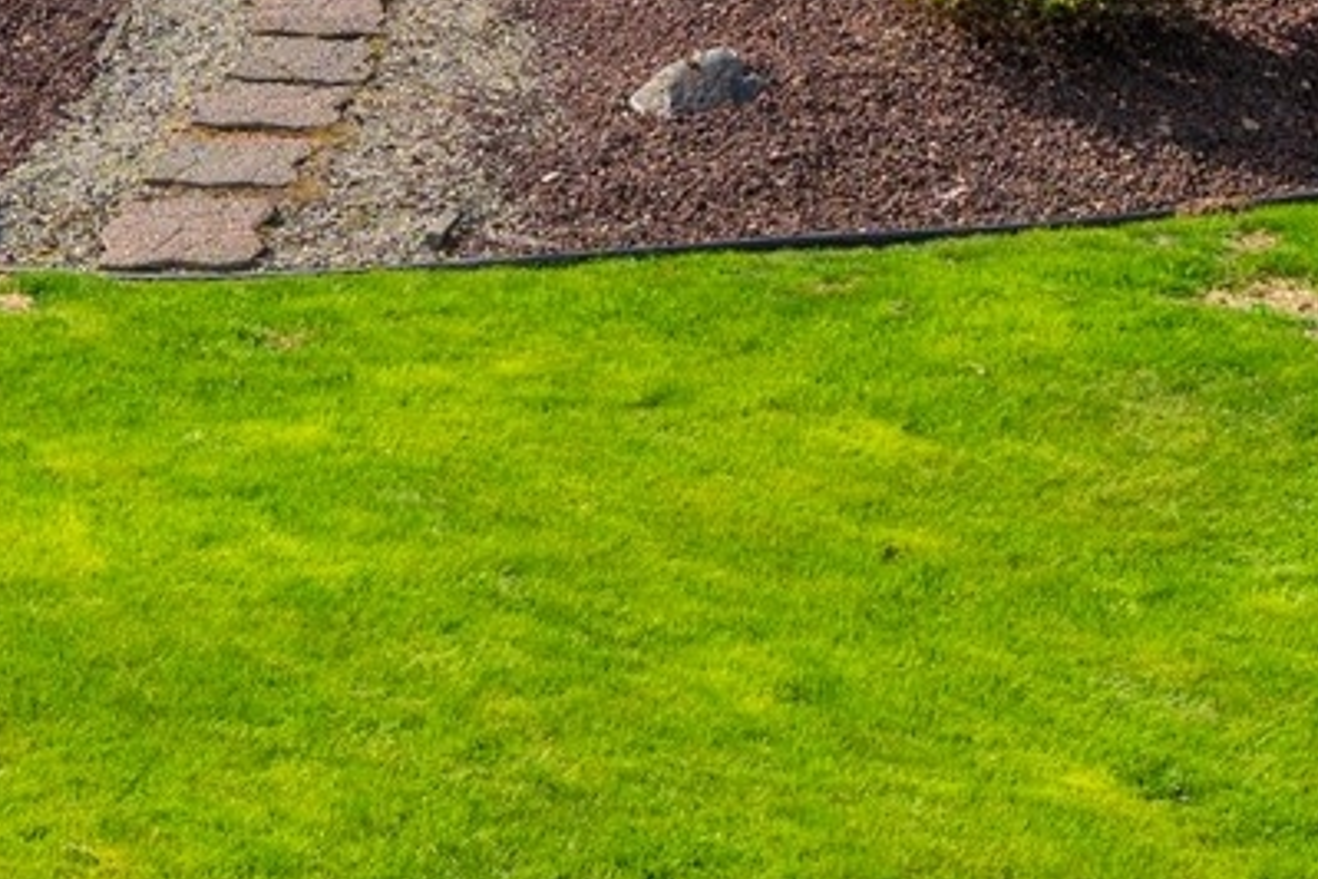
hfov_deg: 18.9
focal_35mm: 102
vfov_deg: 12.8
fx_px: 3734
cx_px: -263
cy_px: -395
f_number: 8
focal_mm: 24
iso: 100
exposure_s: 1/200
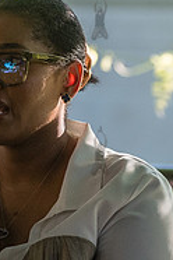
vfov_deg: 4.1
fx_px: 3618
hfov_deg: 2.7
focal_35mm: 502
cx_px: 60
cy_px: 110
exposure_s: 1/1250
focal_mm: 120
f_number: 3.2
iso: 1600
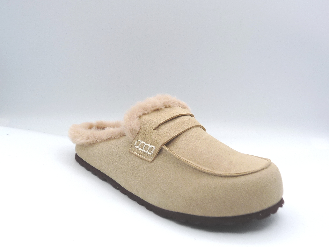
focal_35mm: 35
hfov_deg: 52.6
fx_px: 333
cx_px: 164
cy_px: 124
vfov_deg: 40.7
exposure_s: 1/200
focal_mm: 4.8
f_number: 5
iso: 100
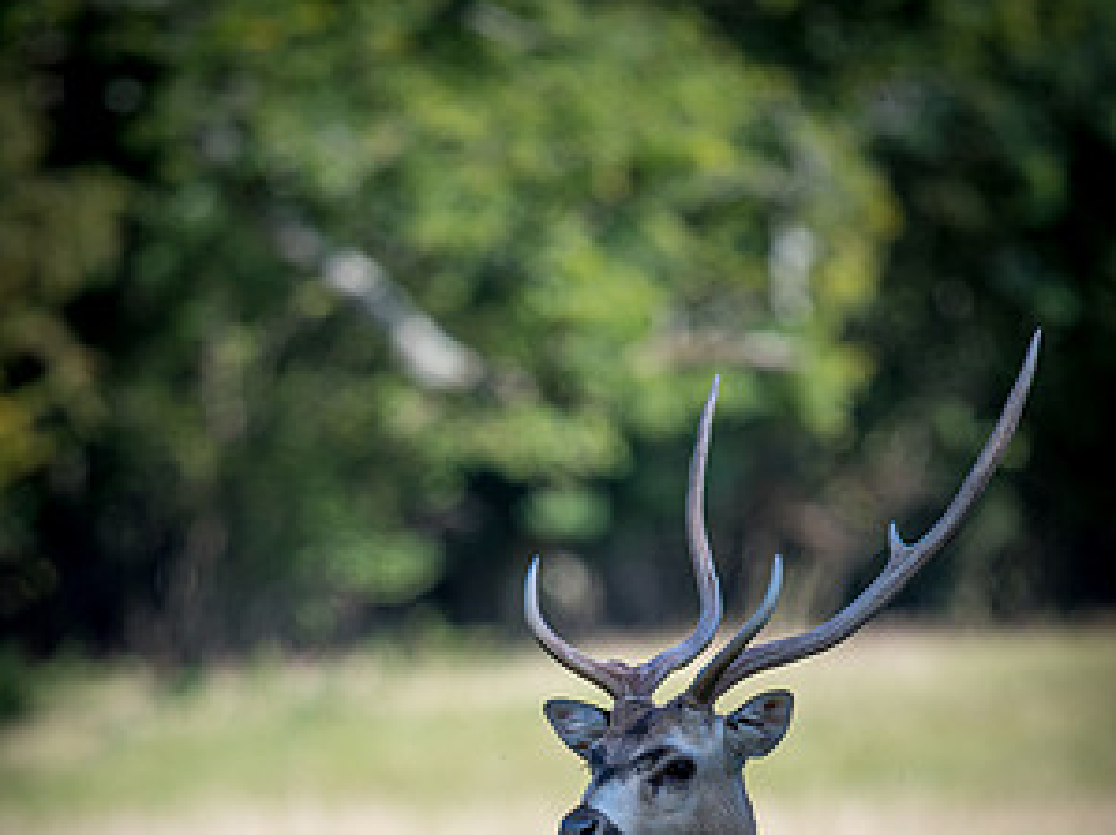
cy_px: 764
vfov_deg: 2.3
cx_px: 558
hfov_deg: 3.0
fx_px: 21068
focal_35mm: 654
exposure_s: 1/500
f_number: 4
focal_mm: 300
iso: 110
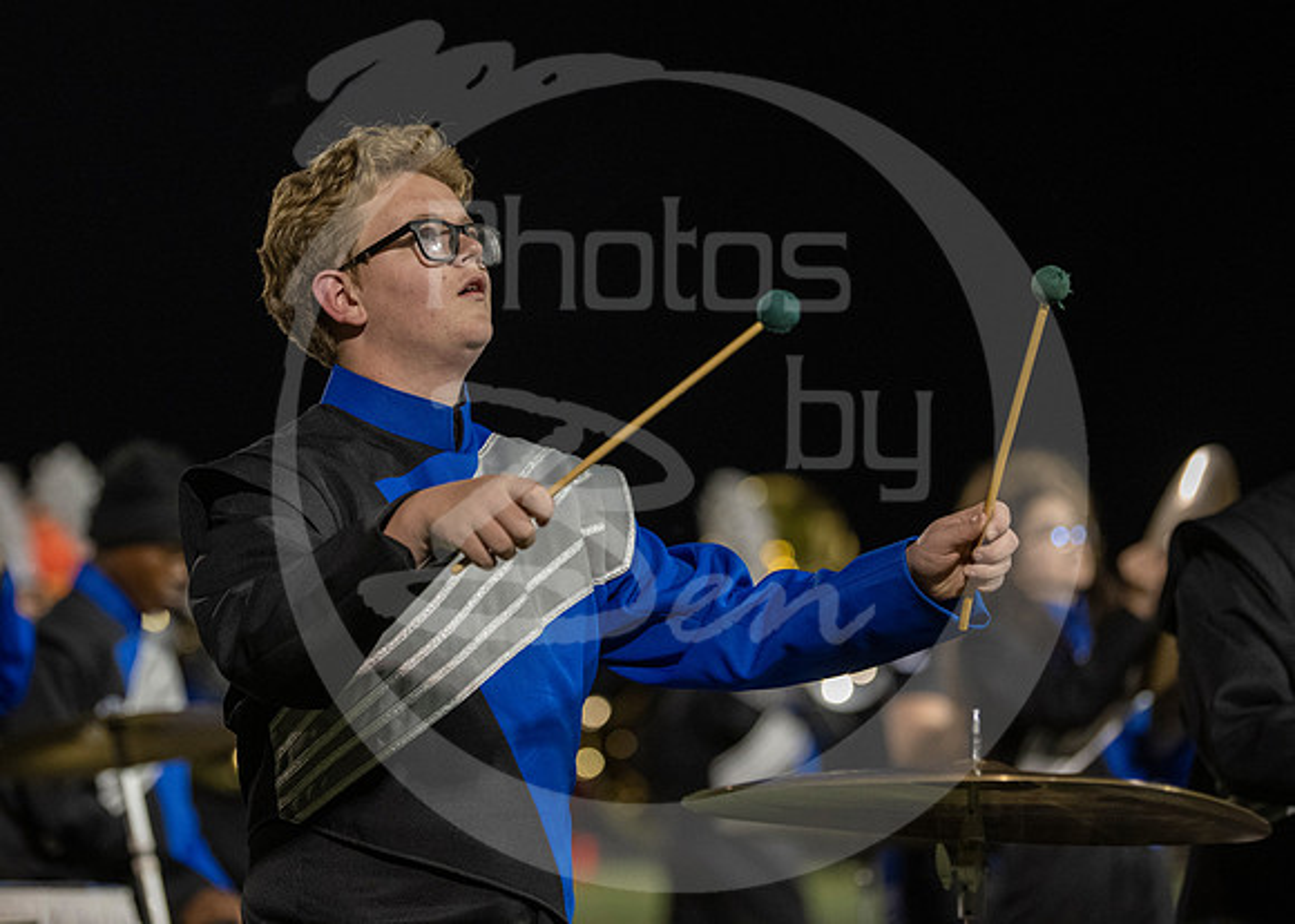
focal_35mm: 167
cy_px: 377
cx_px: 558
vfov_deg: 8.6
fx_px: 6155
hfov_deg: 12.0
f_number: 2.8
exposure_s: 1/500
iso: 4000
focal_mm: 135
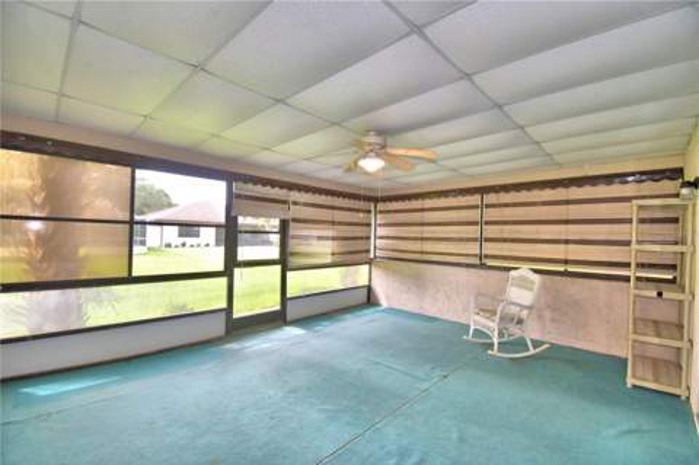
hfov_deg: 100.4
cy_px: 232
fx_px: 291
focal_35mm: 15
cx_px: 350
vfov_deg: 77.2
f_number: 4.5
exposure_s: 1/50
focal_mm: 10
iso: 200
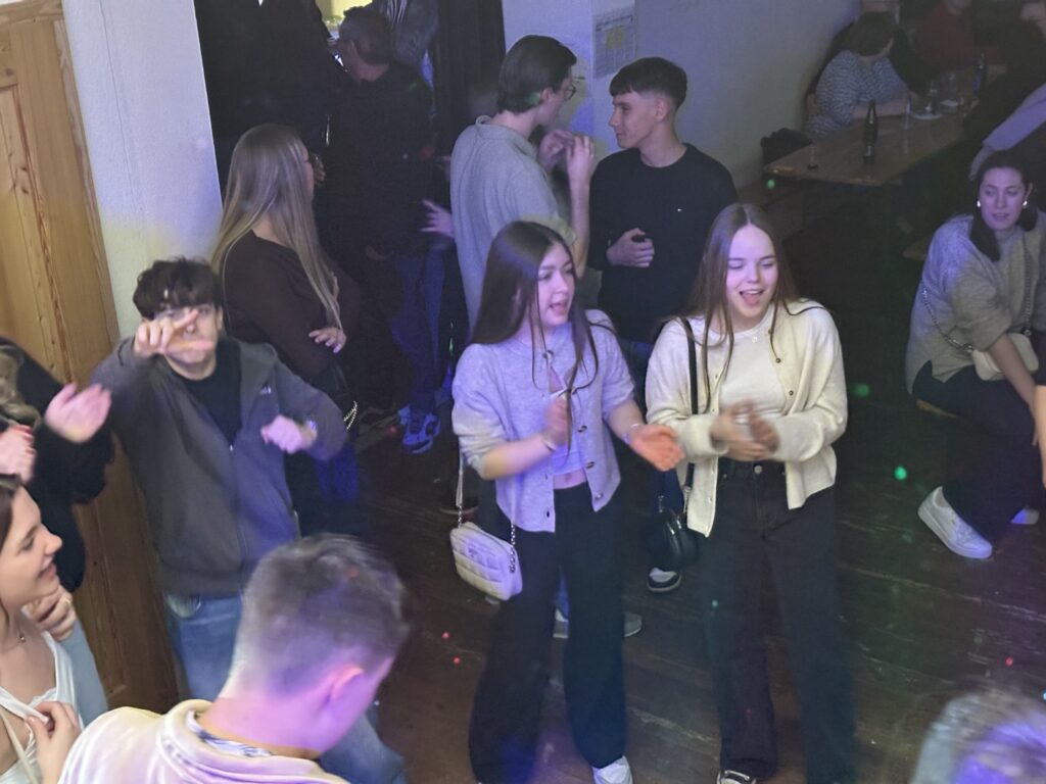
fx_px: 1450
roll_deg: +2.7
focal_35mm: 48
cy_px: 392
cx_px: 523
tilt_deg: -22.9
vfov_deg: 30.3
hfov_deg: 39.7
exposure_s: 1/23
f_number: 1.78
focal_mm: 6.86
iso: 640
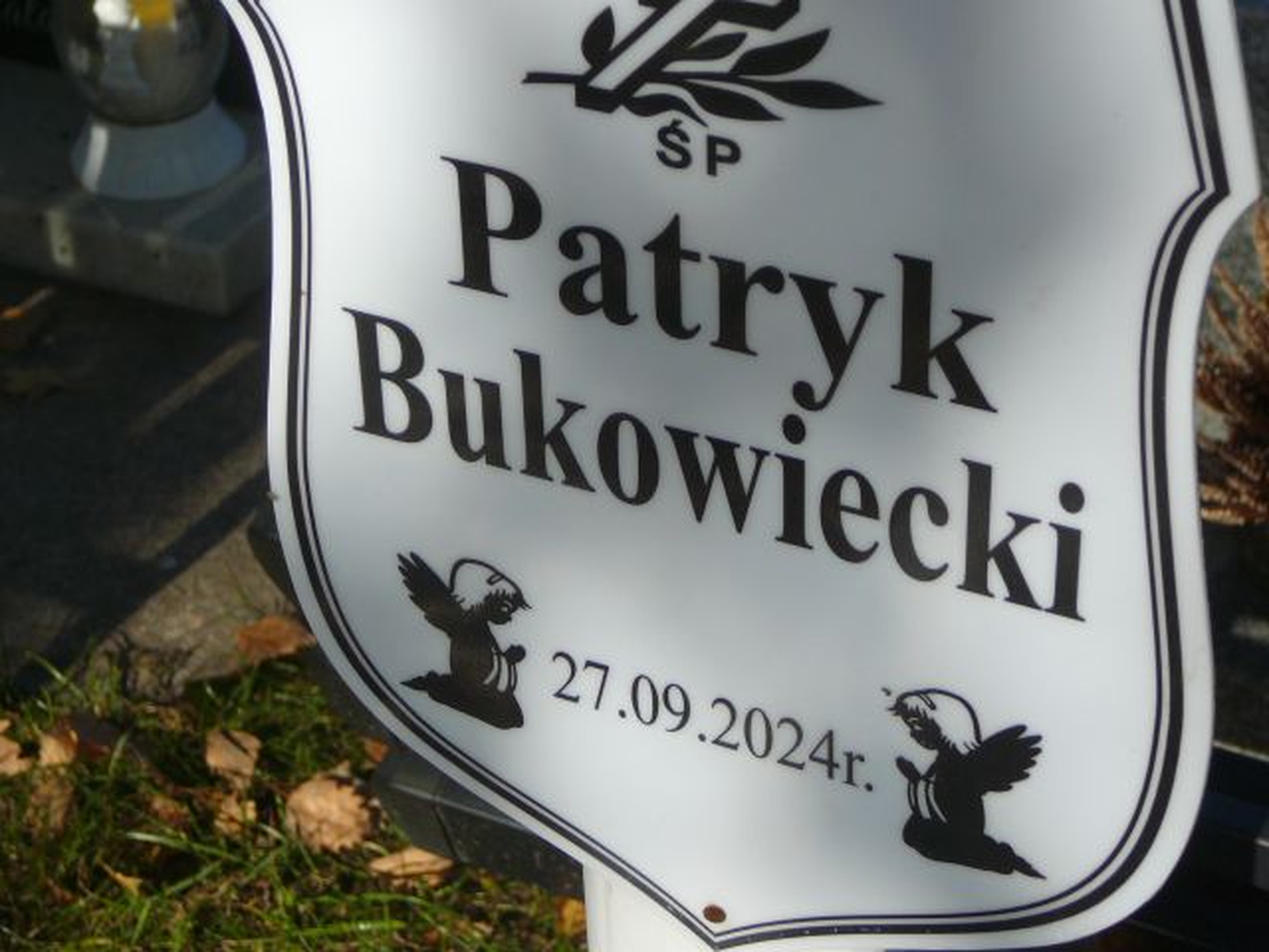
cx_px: 634
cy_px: 476
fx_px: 2823
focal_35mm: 77
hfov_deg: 25.3
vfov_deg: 19.1
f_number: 3.7
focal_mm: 11.5
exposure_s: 1/800
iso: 80
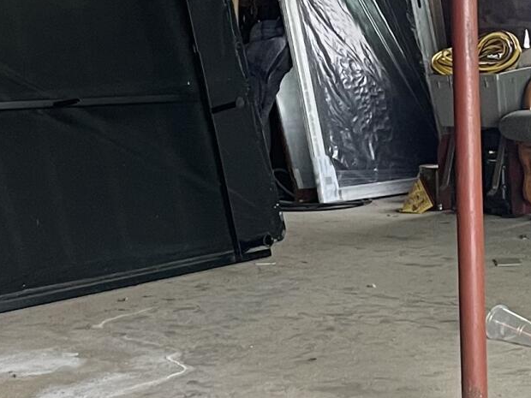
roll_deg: +2.2
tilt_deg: -5.3
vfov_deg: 12.2
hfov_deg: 16.2
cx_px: 389
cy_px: 81
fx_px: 1856
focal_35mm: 121
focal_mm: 5.1
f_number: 1.6
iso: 160
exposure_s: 1/60
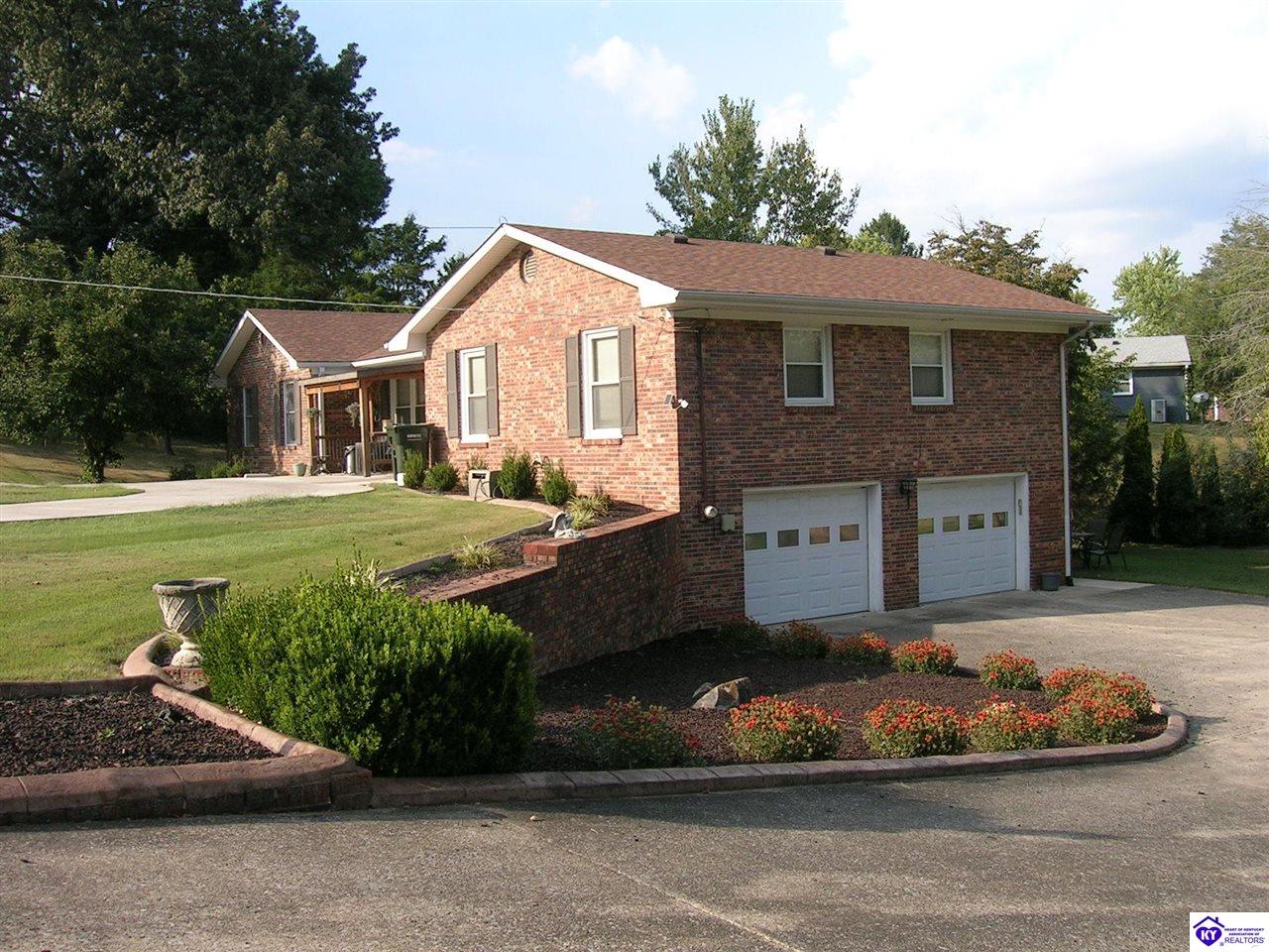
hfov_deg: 52.6
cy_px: 476
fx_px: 1283
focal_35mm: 35
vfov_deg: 40.7
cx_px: 634
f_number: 4.8
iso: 50
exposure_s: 1/214
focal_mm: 5.4
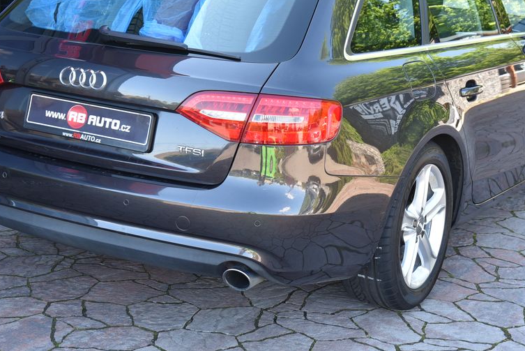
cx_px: 268
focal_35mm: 68
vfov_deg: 20.0
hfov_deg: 29.6
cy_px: 114
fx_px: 992
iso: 500
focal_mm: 50
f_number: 5.6
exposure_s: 1/125
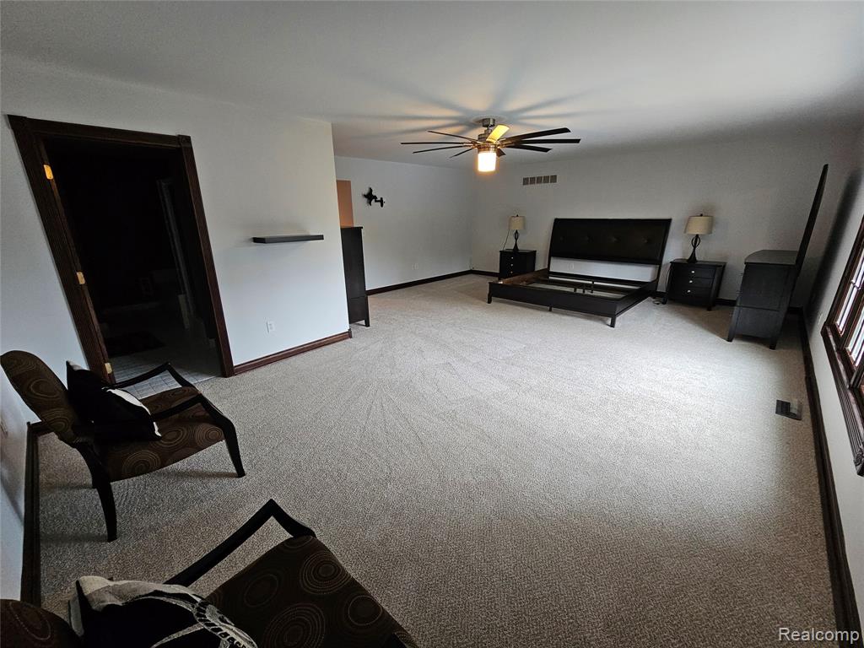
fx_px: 324
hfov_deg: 106.2
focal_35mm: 13
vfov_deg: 89.9
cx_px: 432
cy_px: 324
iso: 250
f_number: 2.2
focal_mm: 2.2
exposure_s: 1/77.4
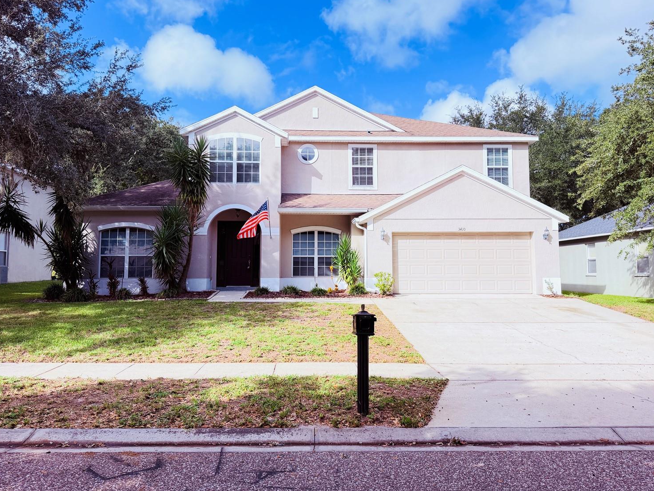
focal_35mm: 26
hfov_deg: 67.3
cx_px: 327
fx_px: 491
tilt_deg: +4.5
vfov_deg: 53.1
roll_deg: -1.1
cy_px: 234
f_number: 1.78
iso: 100
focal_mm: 6.76
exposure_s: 1/1949
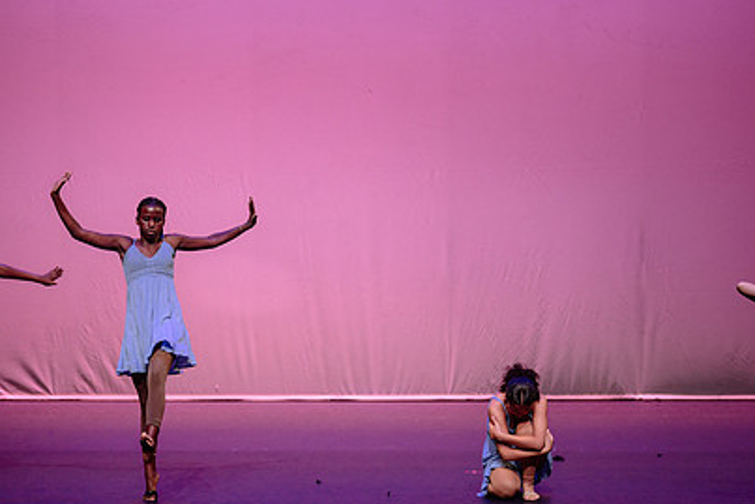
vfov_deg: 9.7
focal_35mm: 141
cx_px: 362
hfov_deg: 14.5
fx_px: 2958
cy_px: 340
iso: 1250
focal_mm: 98
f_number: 2.8
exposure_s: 1/500
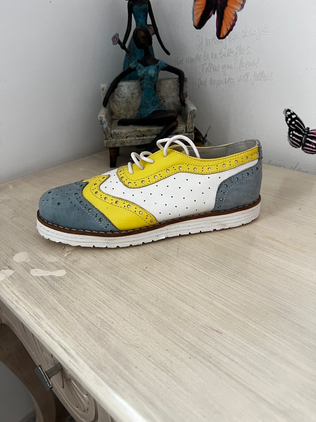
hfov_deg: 53.1
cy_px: 211
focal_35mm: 26
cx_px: 158
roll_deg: +2.5
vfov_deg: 67.3
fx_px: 316
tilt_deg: -31.3
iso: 125
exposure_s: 1/76
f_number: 1.5
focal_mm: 5.7
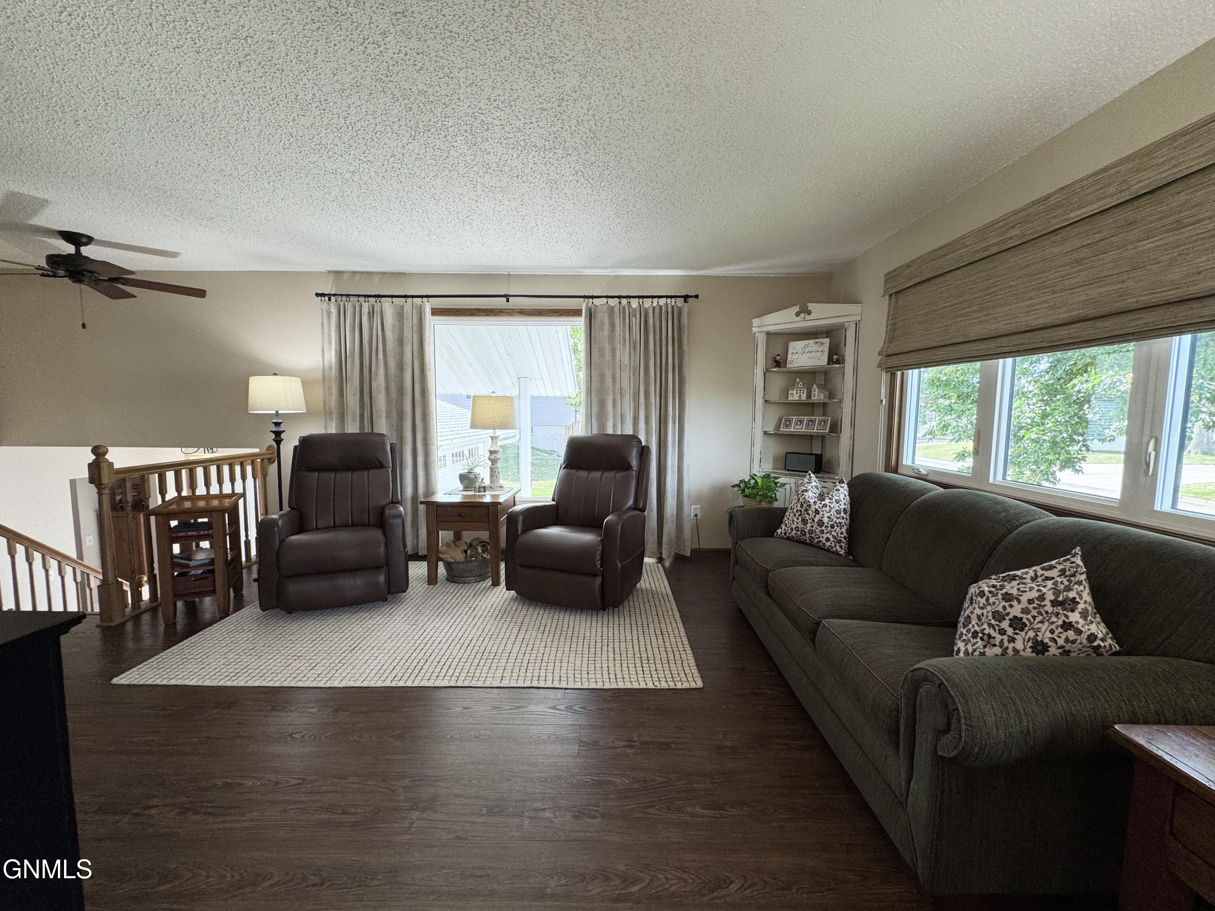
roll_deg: -0.6
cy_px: 456
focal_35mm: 14
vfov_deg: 85.7
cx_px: 608
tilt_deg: -5.6
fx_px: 491
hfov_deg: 102.1
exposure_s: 1/120
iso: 80
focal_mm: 2.22
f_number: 2.2
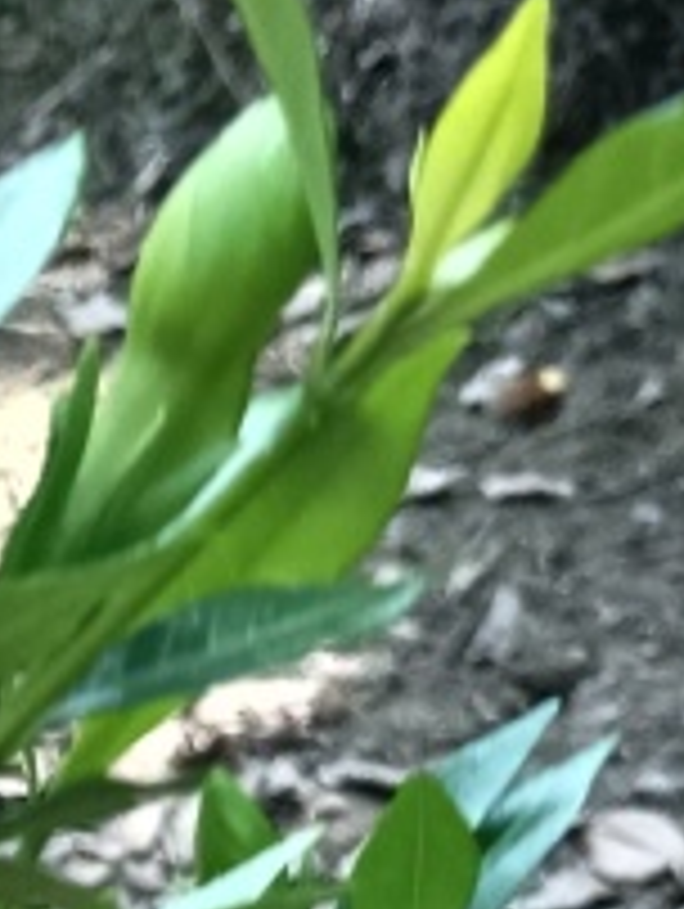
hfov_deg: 9.7
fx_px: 3733
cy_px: 1550
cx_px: -706
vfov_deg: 12.8
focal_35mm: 142
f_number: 1.8
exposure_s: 1/175
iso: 50
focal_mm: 3.98
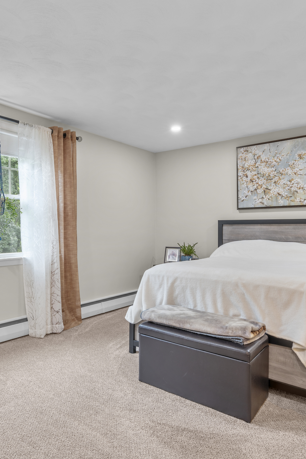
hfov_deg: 50.5
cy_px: 226
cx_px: 105
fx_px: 319
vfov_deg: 71.5
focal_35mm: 25
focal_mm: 16
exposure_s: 2
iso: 200
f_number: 9
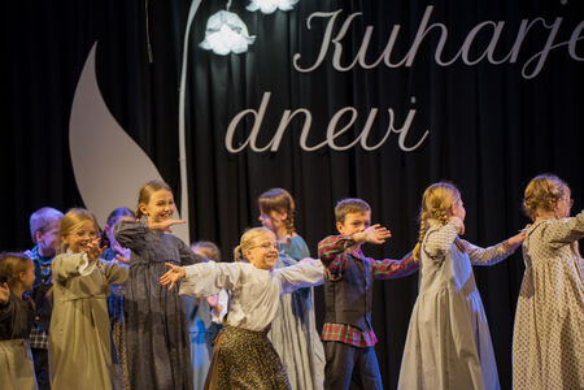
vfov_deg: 7.6
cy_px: 195
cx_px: 292
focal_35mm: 180
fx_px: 2920
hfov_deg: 11.4
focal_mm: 180
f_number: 2.8
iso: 1250
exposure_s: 1/250
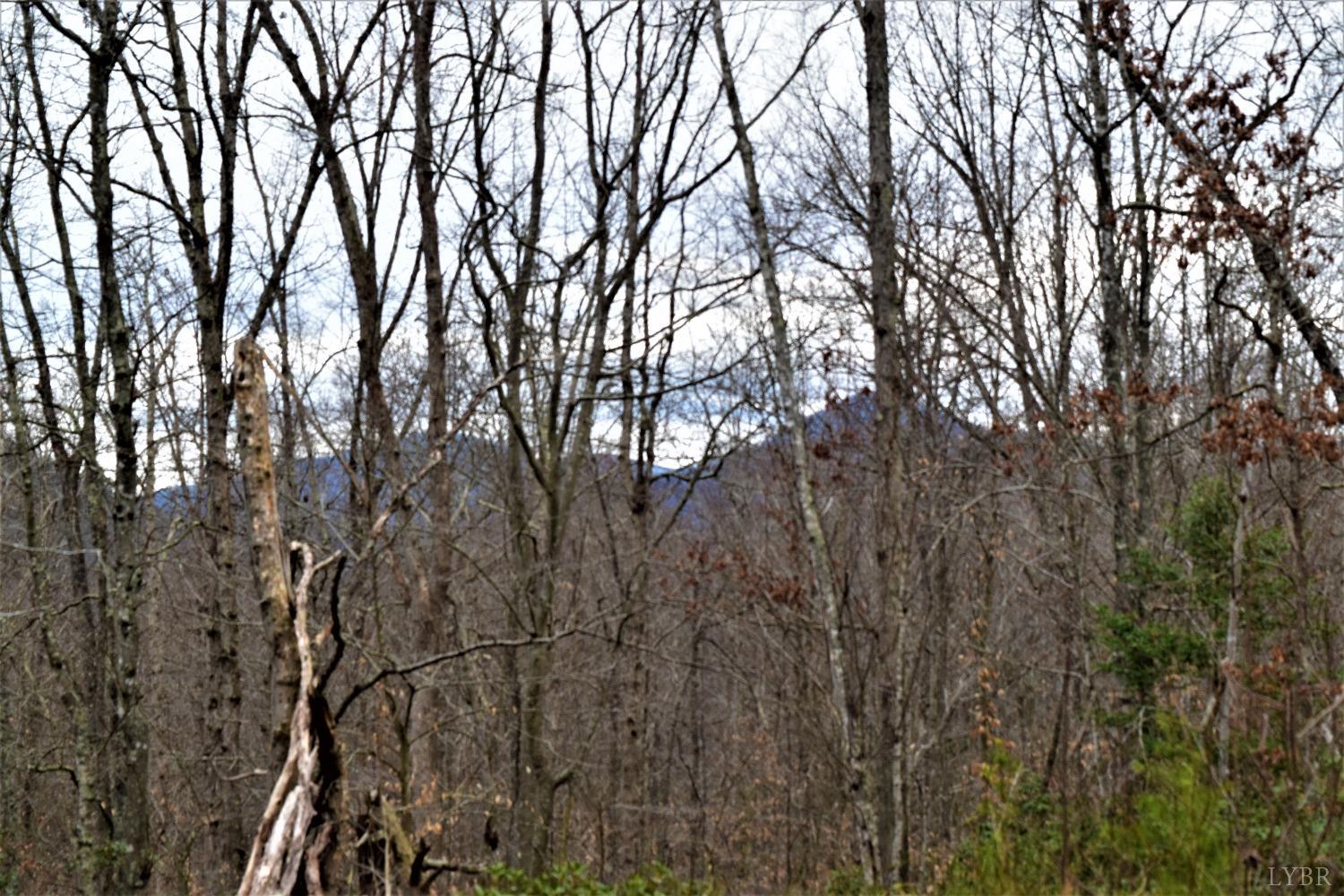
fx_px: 2912
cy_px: 448
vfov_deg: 17.5
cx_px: 672
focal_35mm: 78
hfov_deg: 26.0
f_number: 9.5
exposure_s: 1/180
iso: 400
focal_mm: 52
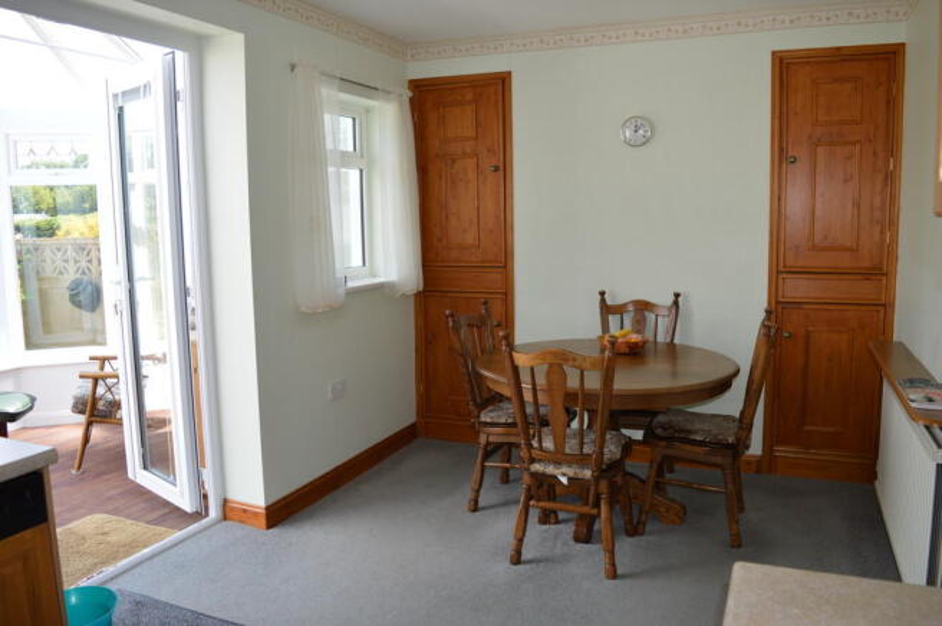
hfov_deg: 67.4
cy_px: 313
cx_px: 471
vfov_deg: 47.8
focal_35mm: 27
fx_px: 706
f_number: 4
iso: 180
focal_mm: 18
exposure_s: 1/125
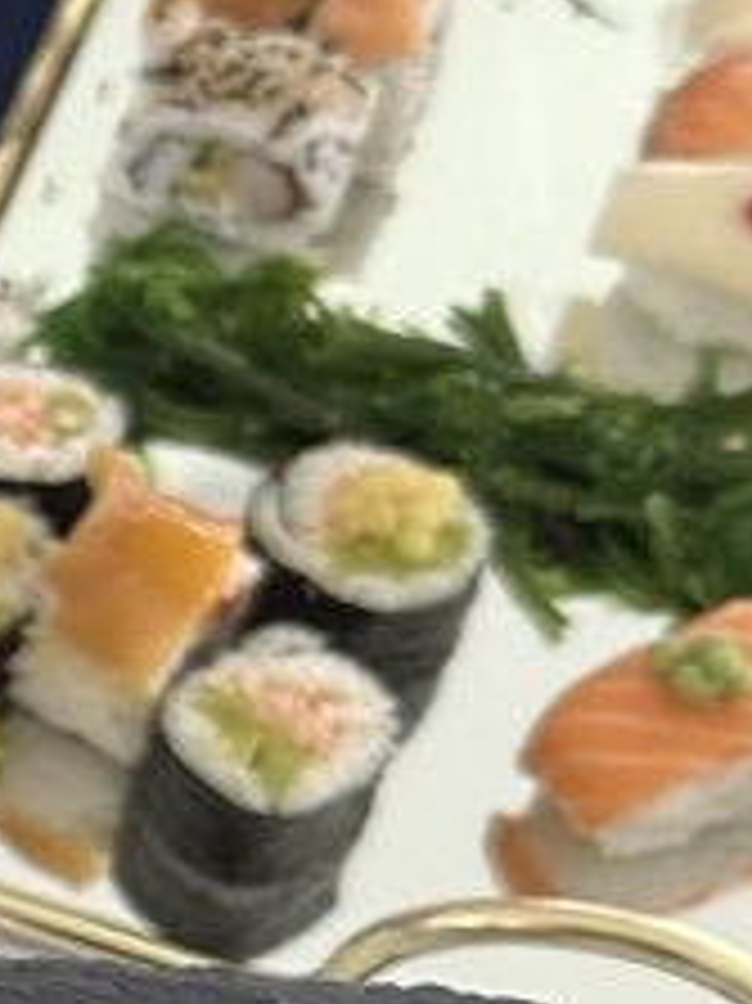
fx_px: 3740
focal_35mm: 129
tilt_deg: -54.3
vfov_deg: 15.2
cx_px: -1067
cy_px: 774
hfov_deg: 10.0
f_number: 1.78
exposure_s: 1/121
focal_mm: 6.86
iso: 100
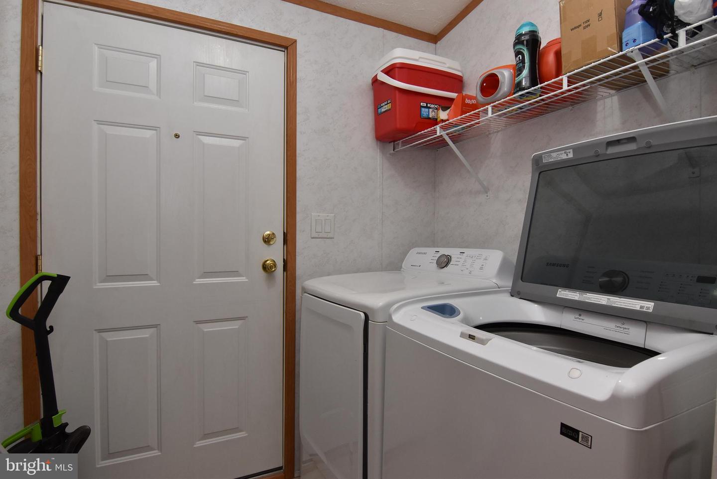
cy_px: 240
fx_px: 359
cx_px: 358
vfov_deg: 67.5
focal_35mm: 18
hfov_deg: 90.0
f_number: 7.1
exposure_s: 1/60
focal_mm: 12
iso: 800
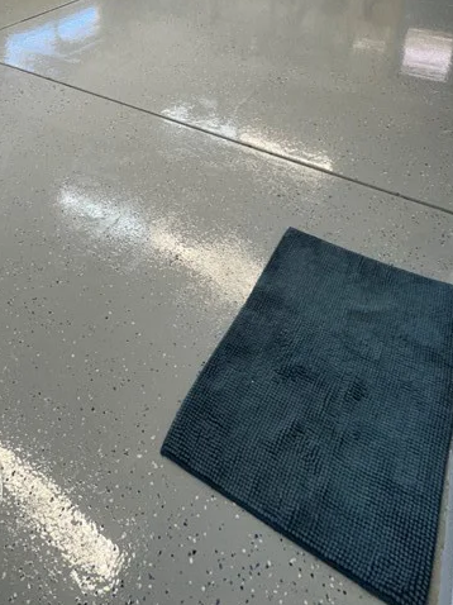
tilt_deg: -20.0
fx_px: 524
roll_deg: +0.0
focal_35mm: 30
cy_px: 14
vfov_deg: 50.0
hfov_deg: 46.3
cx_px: 166
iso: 100
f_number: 2.2
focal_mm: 2.22
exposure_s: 1/120
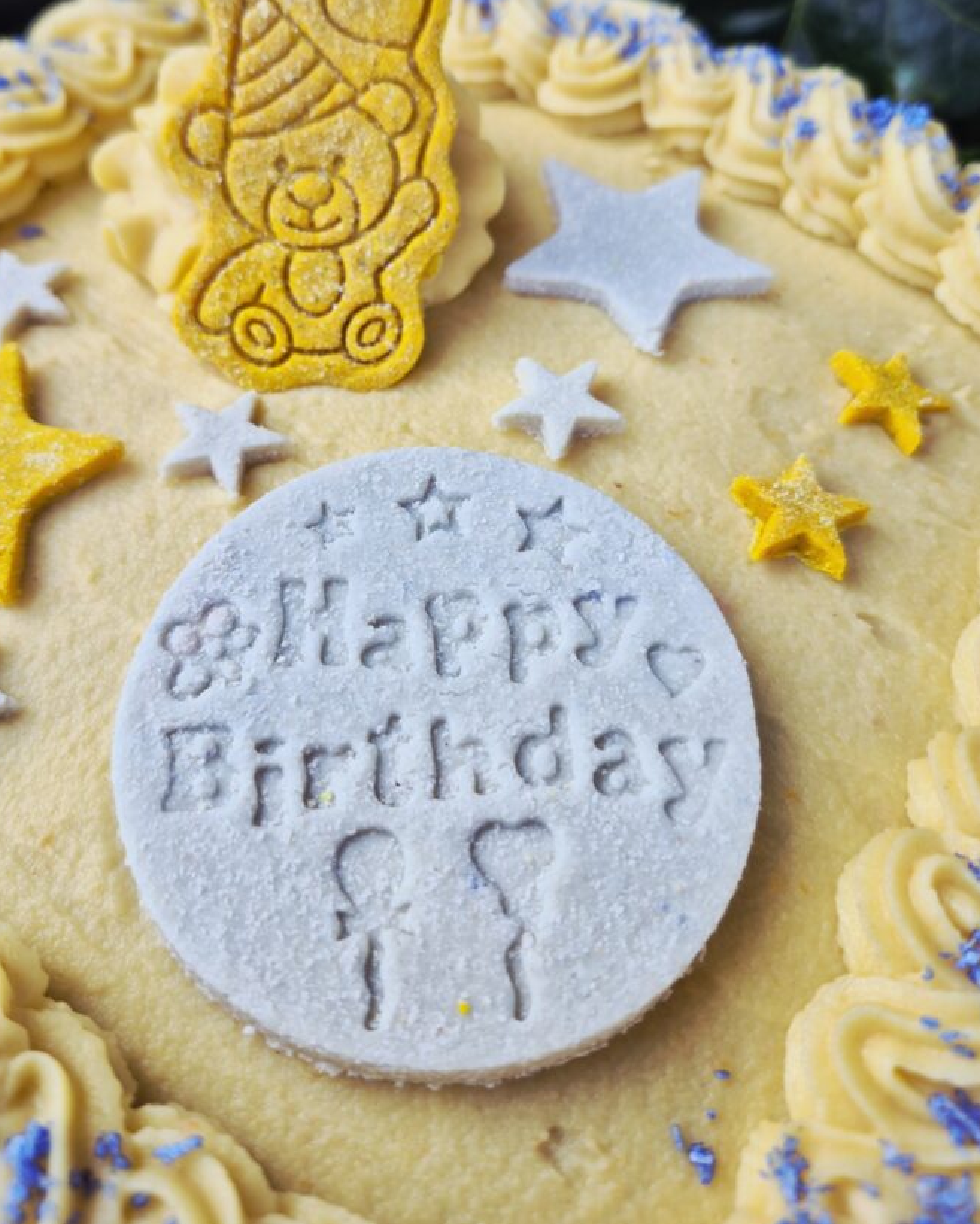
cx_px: 437
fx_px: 1015
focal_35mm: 28
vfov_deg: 61.5
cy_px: 471
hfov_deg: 51.4
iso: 25
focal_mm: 5.4
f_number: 1.8
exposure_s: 1/288
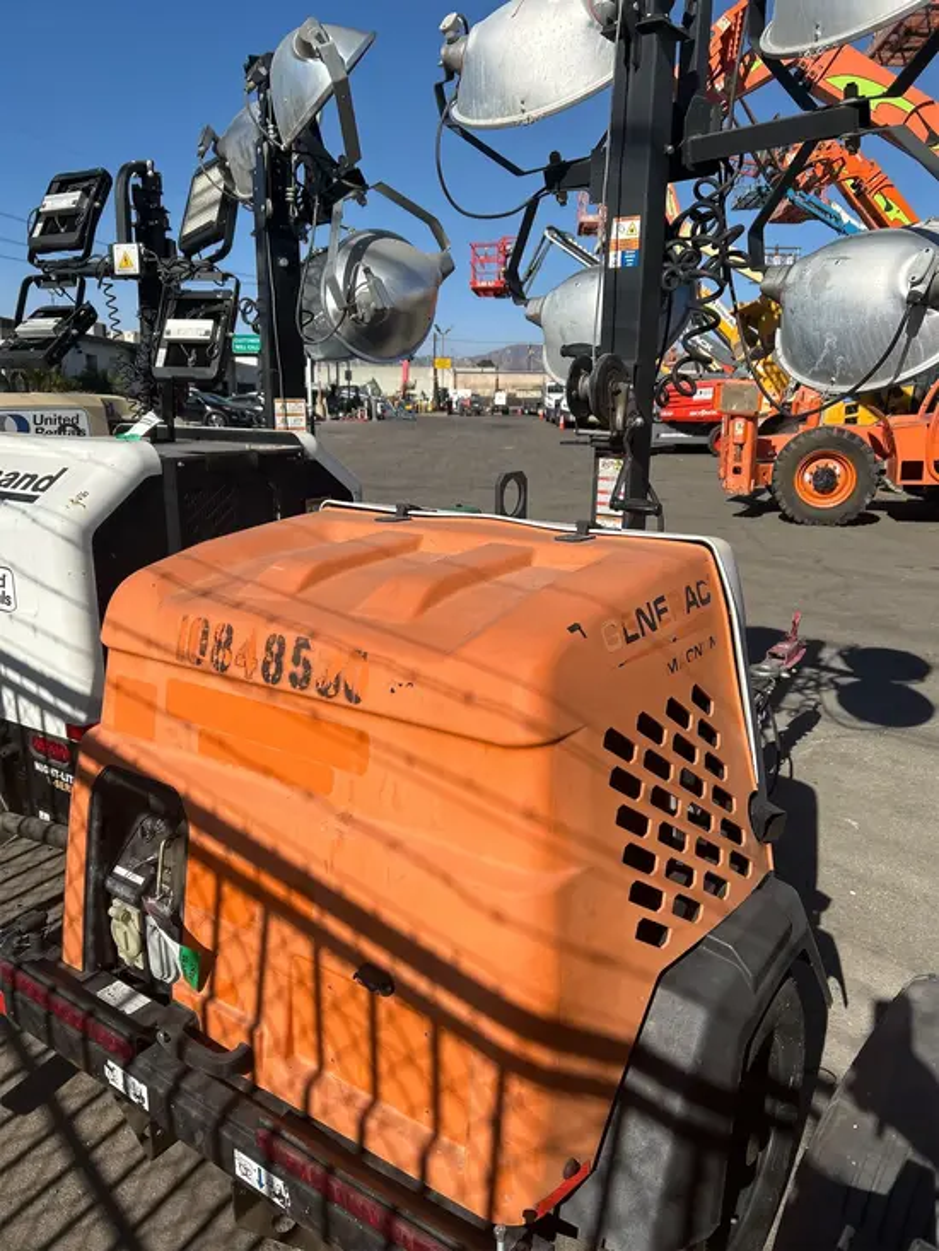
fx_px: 940
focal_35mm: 26
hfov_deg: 53.1
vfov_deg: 67.3
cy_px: 626
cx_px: 470
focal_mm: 5.7
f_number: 1.5
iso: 50
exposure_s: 1/5587
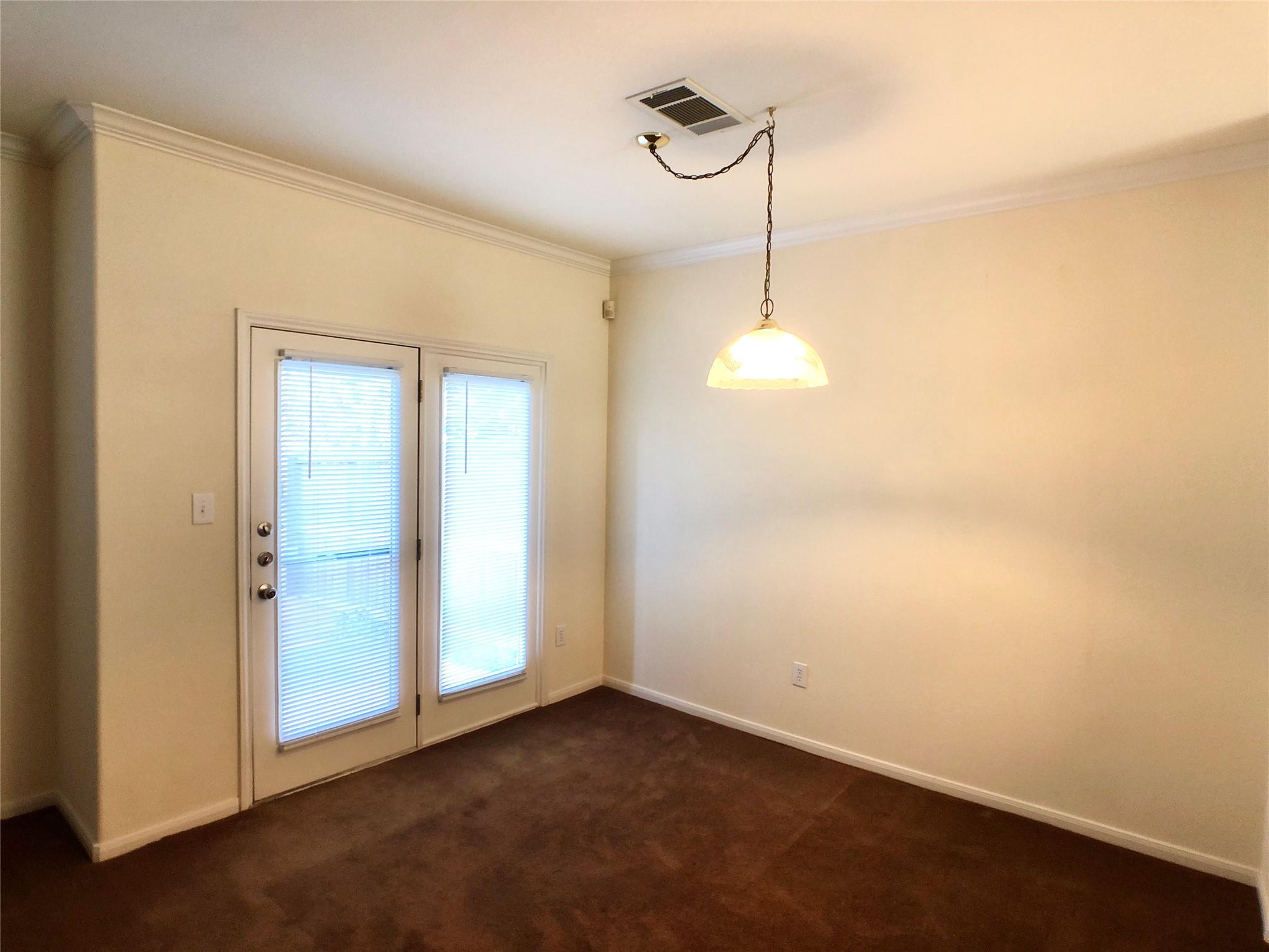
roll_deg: -0.2
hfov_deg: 63.4
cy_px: 476
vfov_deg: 49.7
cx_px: 634
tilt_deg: -1.9
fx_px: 1026
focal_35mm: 28
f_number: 1.8
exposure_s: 1/24
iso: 40
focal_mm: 4
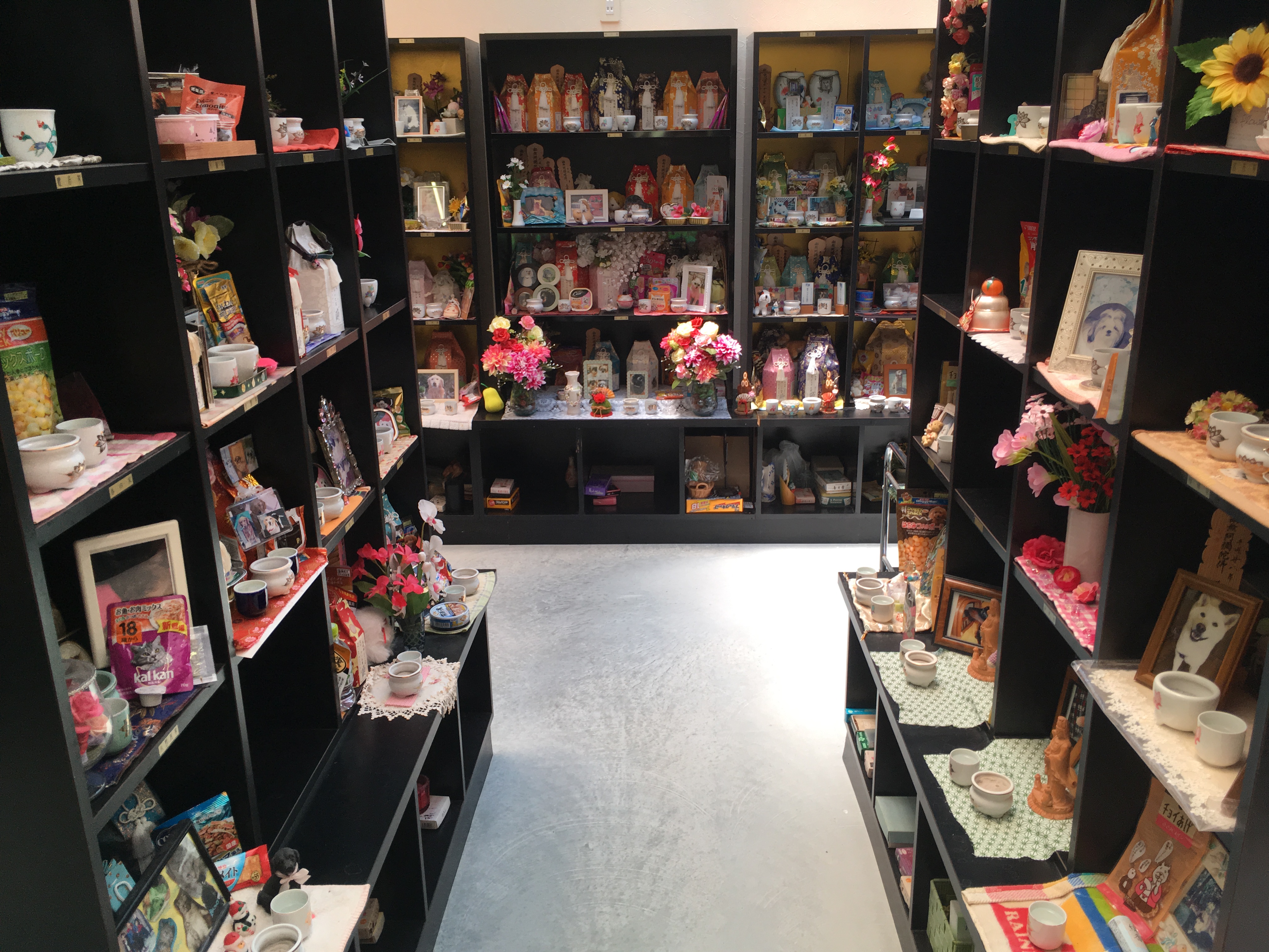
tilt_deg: -17.8
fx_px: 1063
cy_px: 476
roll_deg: +1.1
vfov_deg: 48.2
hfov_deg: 61.7
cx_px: 634
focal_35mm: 29
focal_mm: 4.15
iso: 40
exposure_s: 1/120
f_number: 2.2
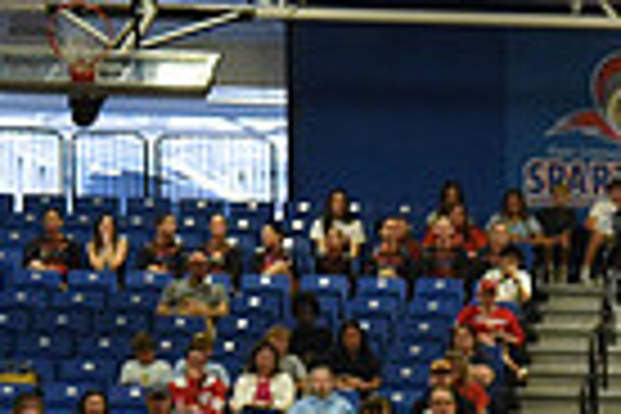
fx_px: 4209
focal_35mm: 244
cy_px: 749
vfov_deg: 5.5
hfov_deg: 8.0
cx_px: 1260
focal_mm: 58
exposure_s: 1/1000
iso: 6400
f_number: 2.8
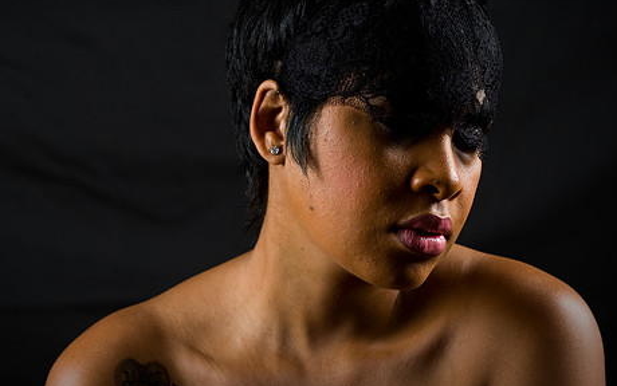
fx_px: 3348
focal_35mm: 199
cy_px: 146
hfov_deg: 10.5
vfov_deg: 6.6
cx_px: 249
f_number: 5.6
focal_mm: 155
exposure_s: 1/125
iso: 200
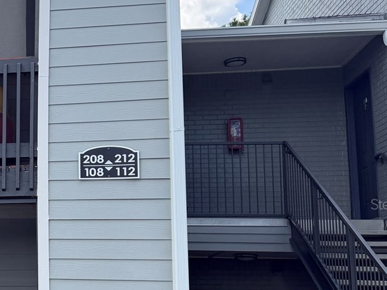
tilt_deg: +5.5
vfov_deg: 21.2
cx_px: -120
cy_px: 204
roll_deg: -1.6
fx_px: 771
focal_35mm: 69
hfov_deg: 24.5
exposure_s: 1/1522
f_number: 1.78
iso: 100
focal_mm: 6.76
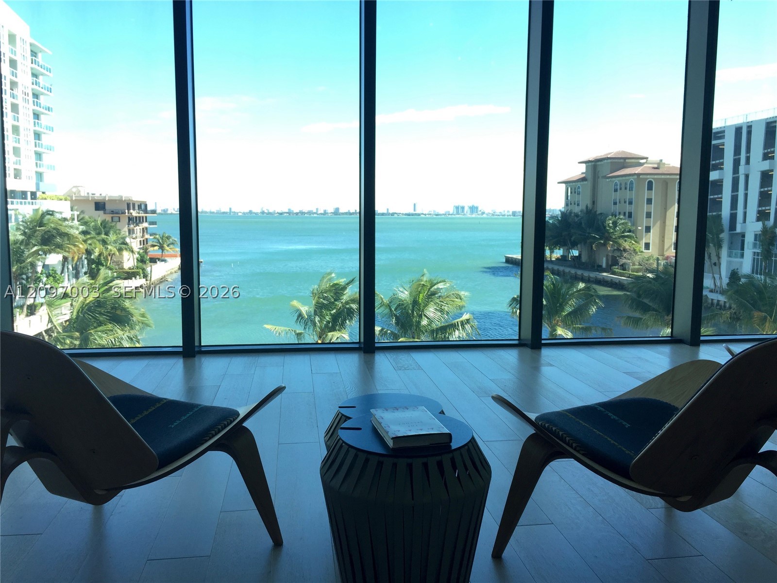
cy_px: 292
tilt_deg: -6.5
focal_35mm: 29
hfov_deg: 61.7
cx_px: 388
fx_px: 651
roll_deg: +0.9
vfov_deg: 48.2
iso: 32
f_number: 2.2
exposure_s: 1/370
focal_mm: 4.15
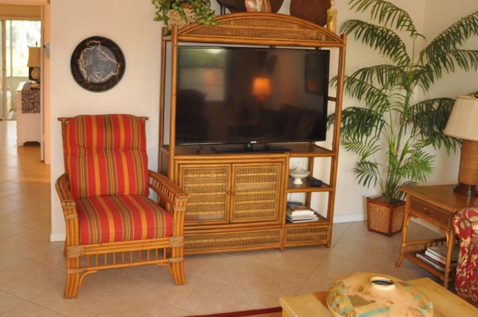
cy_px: 128
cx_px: 196
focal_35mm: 39
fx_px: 517
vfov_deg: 34.0
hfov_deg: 49.4
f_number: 3.5
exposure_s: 1/60
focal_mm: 20
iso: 800
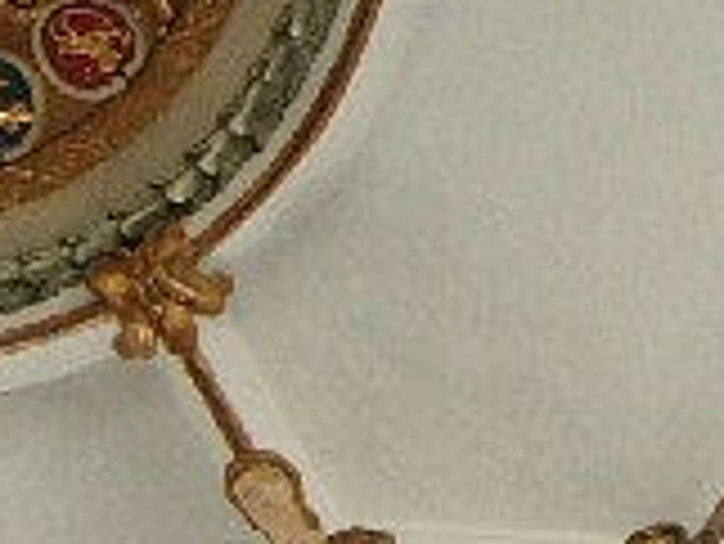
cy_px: -97
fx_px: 1988
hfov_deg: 19.4
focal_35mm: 95
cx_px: -151
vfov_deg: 15.1
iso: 50
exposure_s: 1/16.4
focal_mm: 7.5
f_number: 2.7
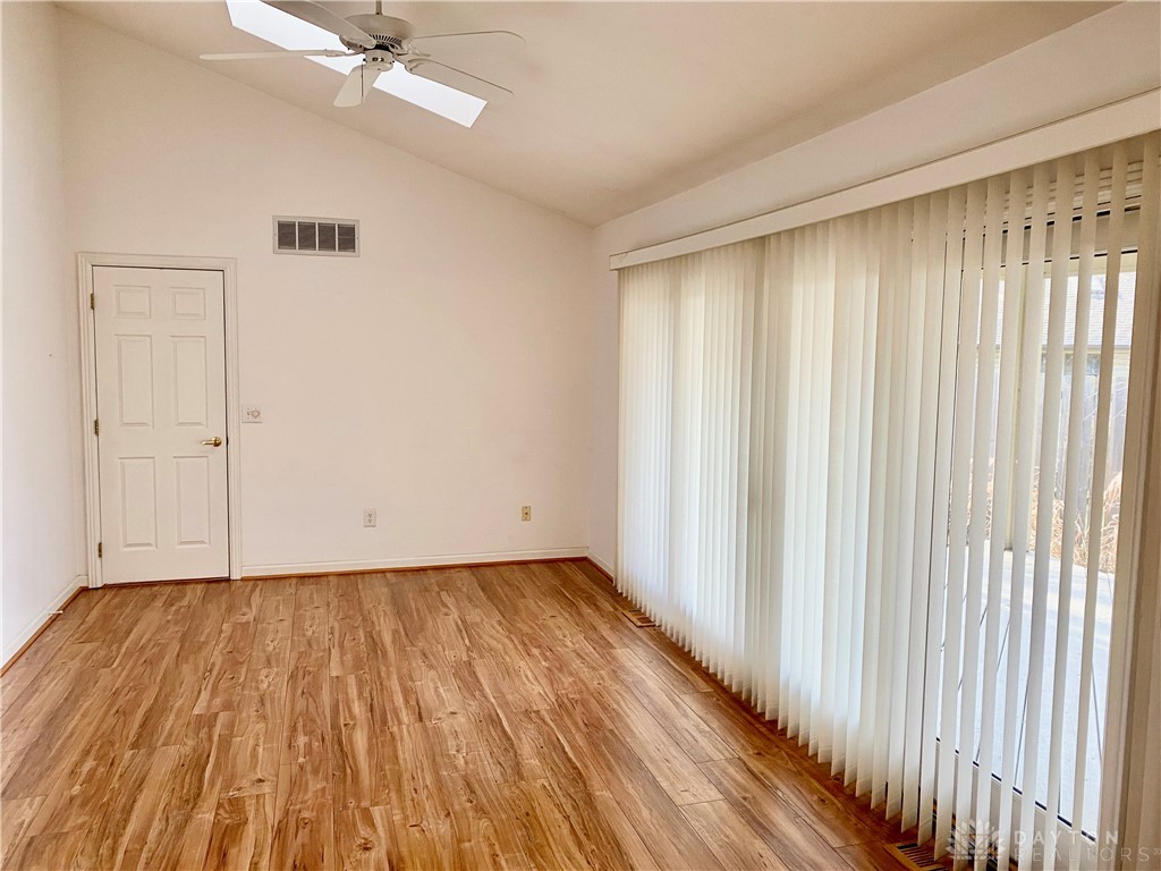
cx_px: 580
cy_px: 436
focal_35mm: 26
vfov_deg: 53.1
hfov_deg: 67.3
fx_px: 872
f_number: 1.8
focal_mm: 4.25
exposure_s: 1/60
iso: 80
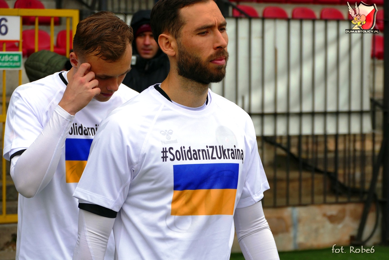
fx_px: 1772
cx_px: 194
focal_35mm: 164
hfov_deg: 12.5
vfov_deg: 8.4
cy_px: 130
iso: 125
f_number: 3.9
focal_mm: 59.97
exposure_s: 1/500
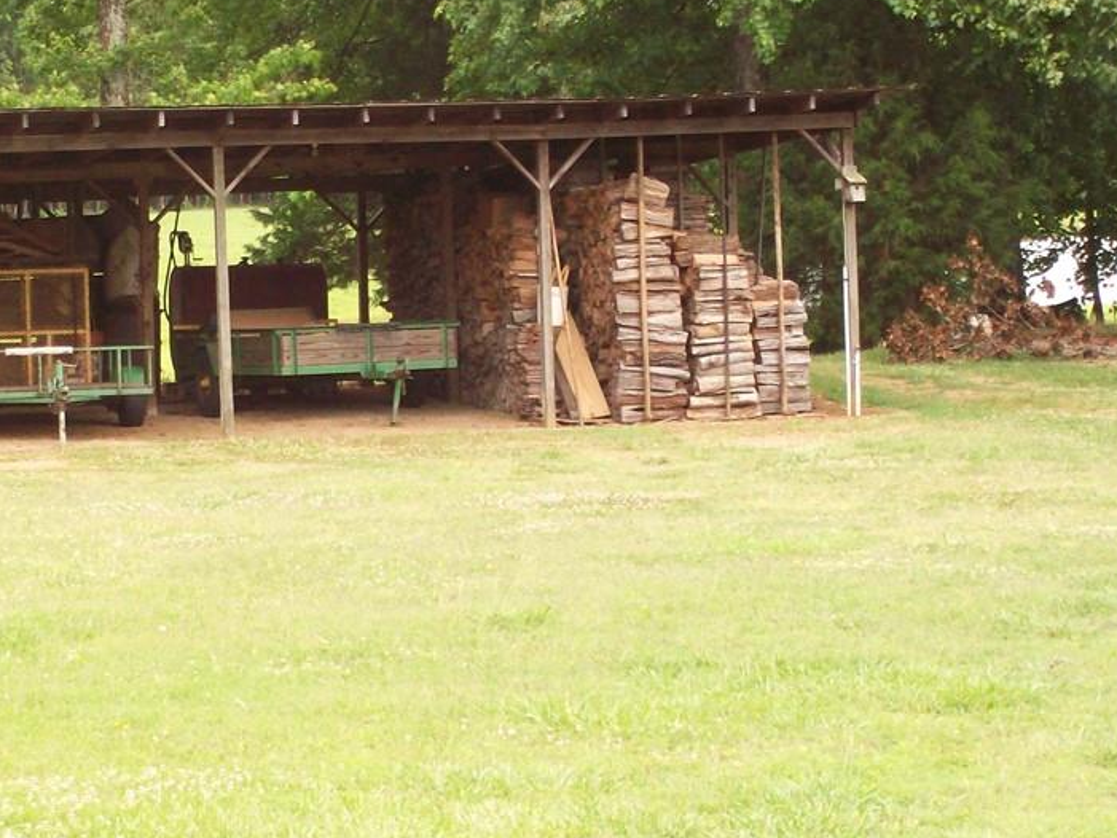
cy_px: 484
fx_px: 4099
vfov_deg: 11.7
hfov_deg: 15.5
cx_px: 344
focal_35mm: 127
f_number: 4.3
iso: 200
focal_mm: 14.3
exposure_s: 1/172
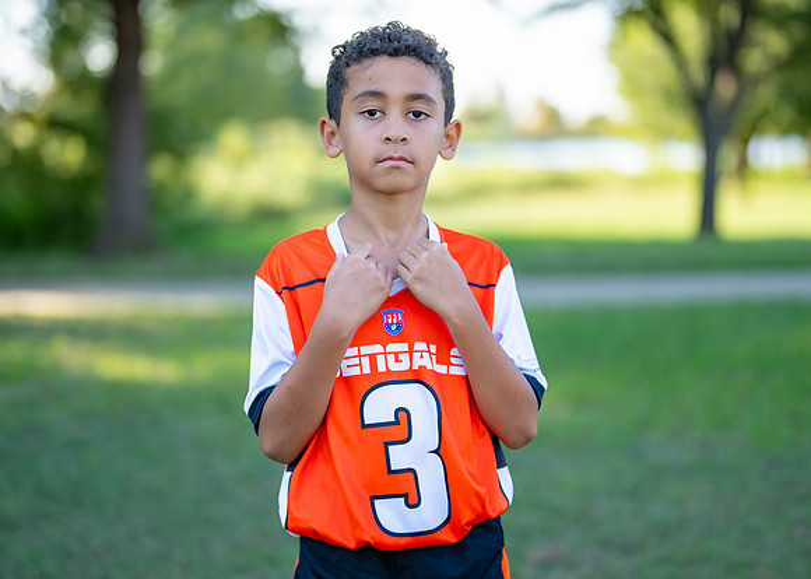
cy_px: 279
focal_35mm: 65
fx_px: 1506
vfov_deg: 21.8
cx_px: 408
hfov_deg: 30.1
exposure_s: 1/1600
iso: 100
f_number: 1.2
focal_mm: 50
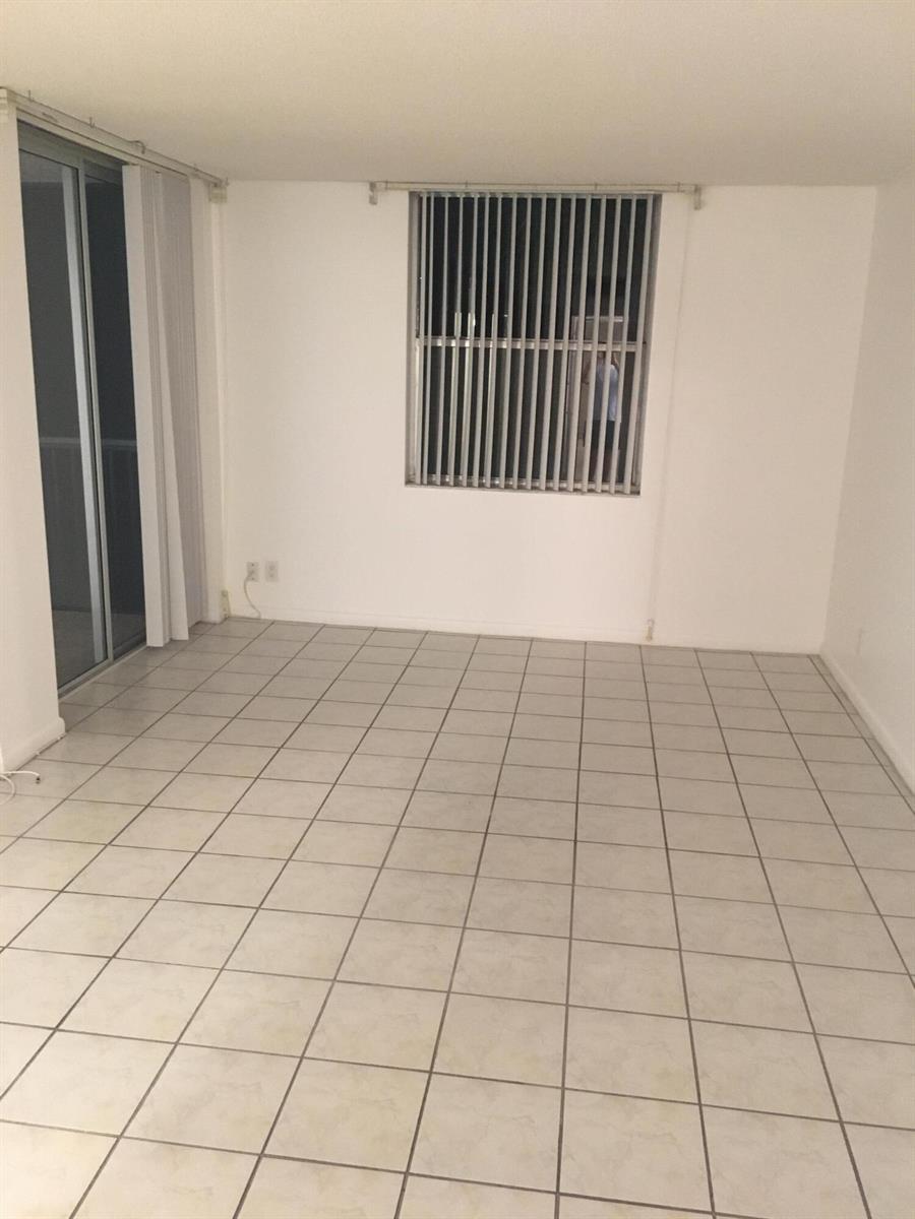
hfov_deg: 48.2
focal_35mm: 29
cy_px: 610
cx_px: 458
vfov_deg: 61.7
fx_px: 1022
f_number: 2.2
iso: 200
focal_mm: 4.15
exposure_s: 1/15
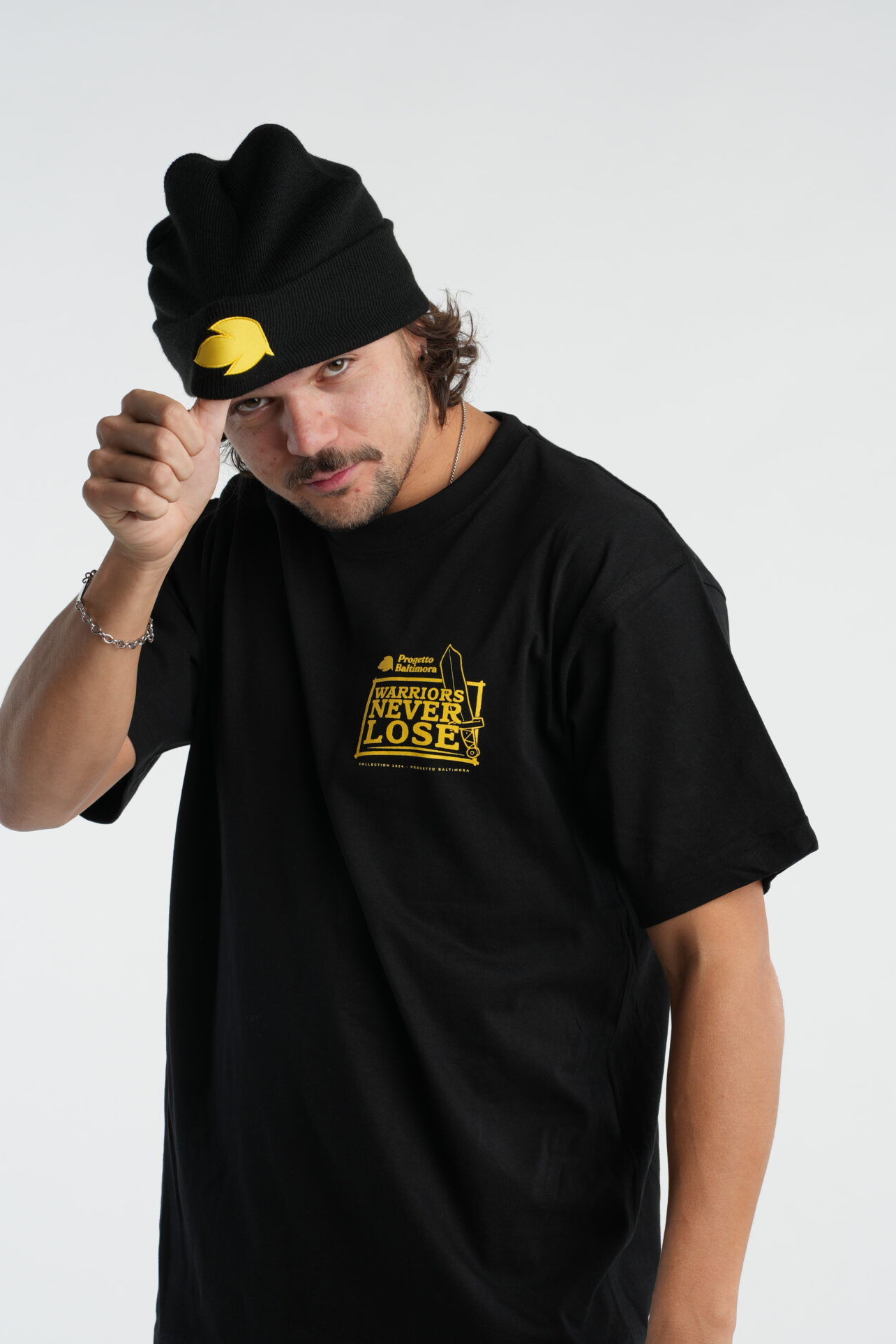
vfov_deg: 18.1
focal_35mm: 113
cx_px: 413
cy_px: 772
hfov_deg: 12.1
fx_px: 4218
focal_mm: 85
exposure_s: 1/200
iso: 100
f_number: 10
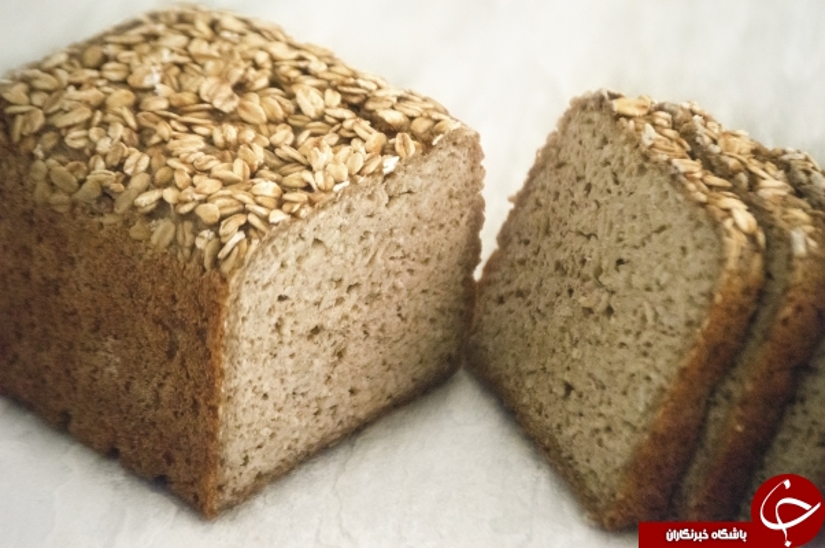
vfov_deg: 8.7
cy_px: 274
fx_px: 3605
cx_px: 412
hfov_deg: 13.1
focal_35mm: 158
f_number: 4.8
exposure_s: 1/4000
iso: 6400
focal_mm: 105
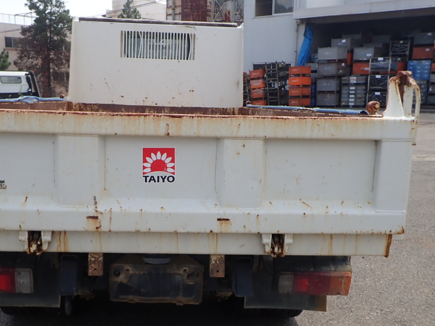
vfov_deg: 39.6
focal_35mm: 36
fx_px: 452
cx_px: 169
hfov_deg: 50.9
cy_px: 174
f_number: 2.8
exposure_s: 1/800
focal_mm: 4.5
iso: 100
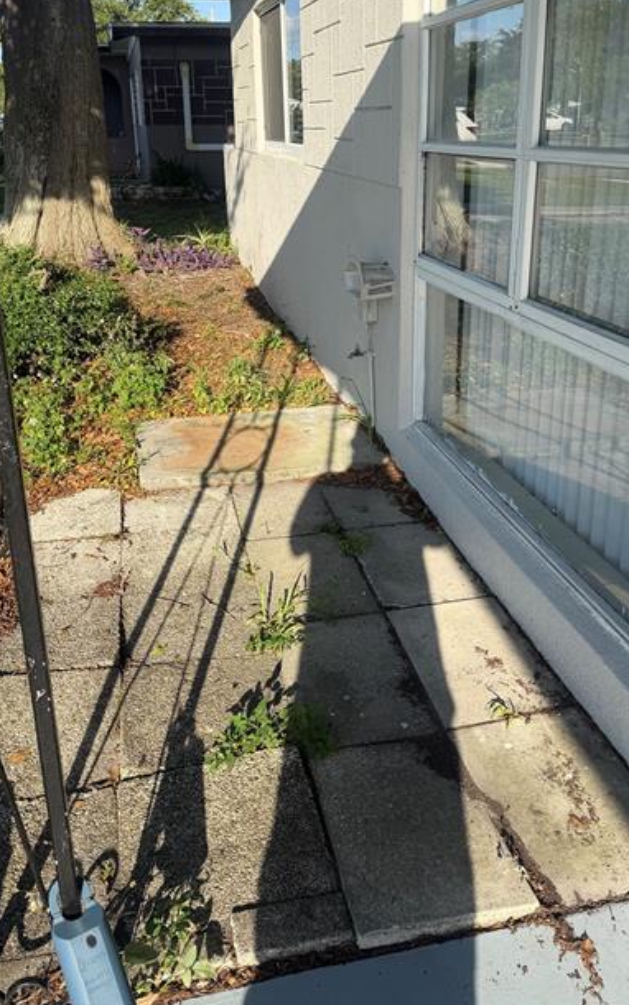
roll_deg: +0.3
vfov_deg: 59.3
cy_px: 413
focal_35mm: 32
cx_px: 339
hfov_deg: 39.4
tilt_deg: -18.2
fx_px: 877
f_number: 1.78
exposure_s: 1/2370
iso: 80
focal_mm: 6.76
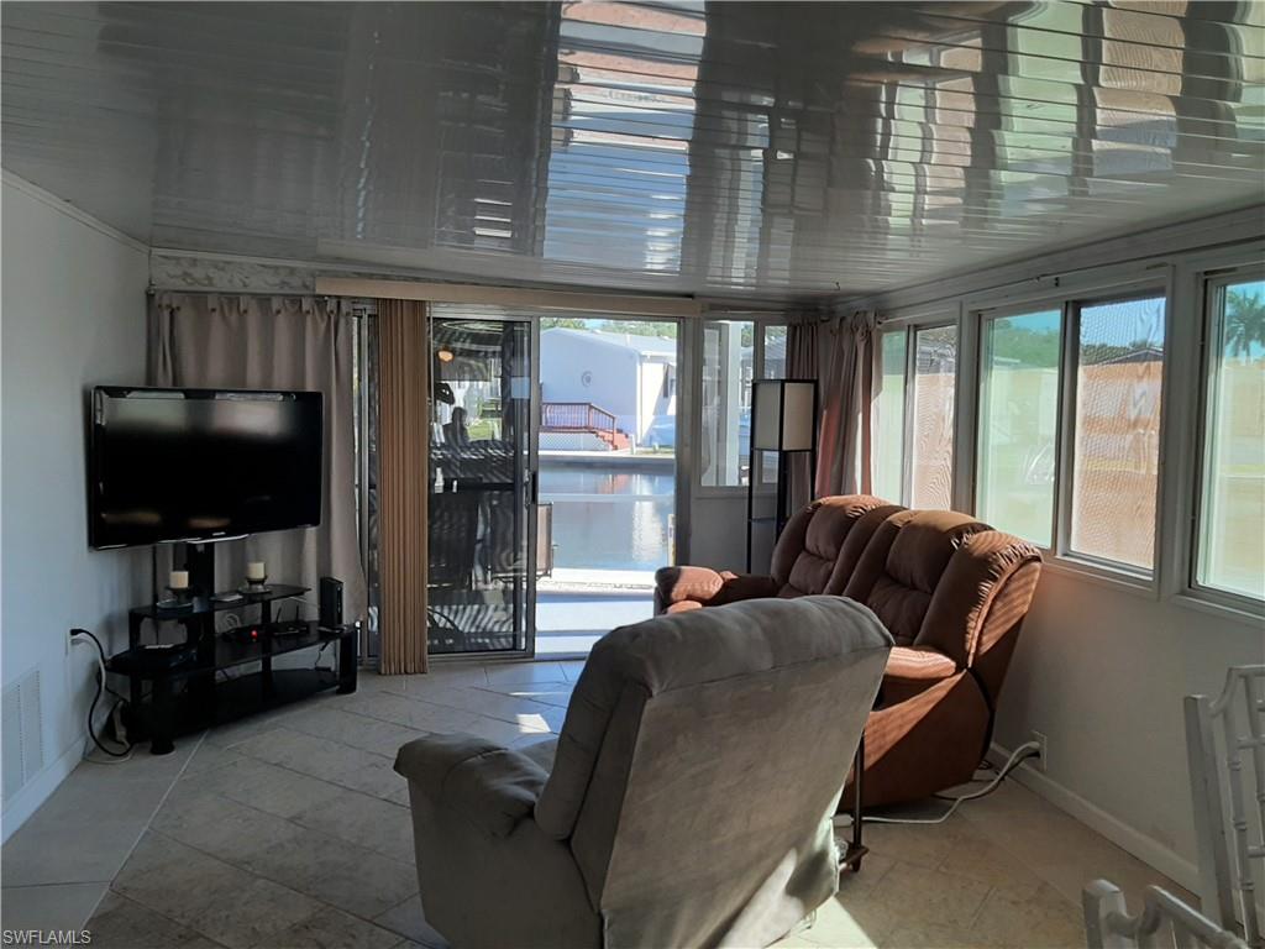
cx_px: 632
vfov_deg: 53.1
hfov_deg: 67.3
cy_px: 474
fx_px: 950
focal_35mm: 26
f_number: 1.7
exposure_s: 1/185
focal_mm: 3.93
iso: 40
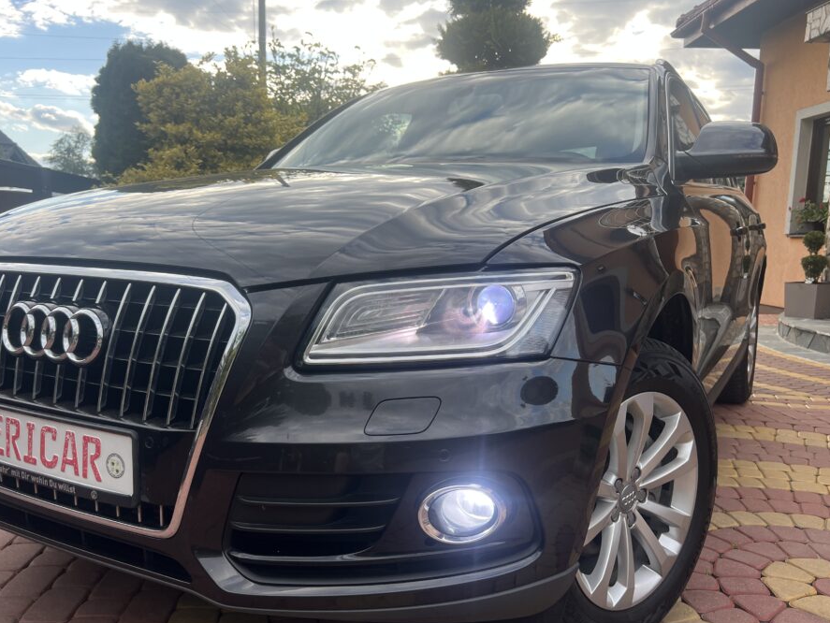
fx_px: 720
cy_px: 343
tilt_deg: -7.7
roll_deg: -0.8
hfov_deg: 59.9
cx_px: 386
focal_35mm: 30
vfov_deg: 46.8
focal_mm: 5.7
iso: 50
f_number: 1.5
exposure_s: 1/775
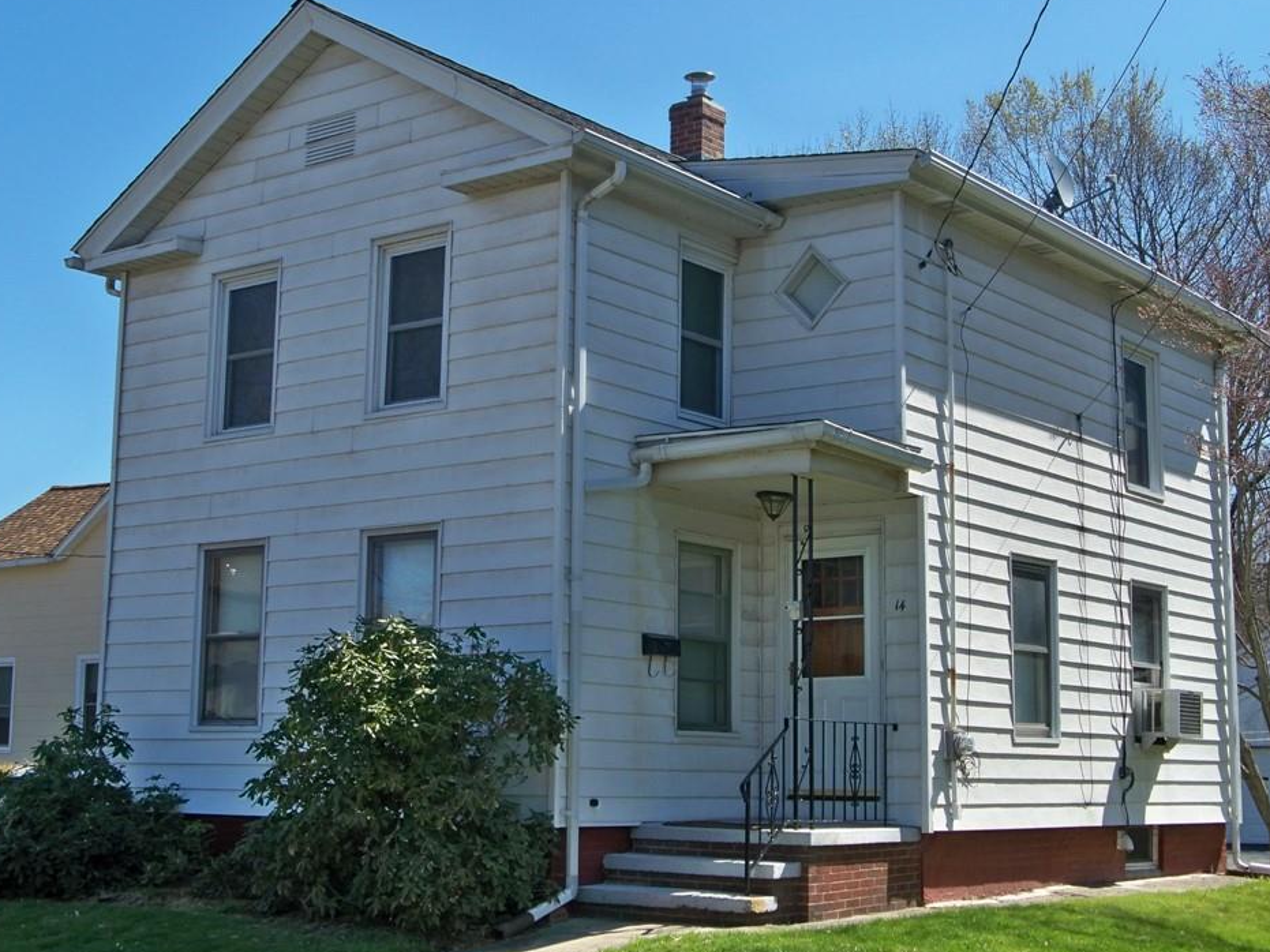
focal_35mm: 55
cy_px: 481
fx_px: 2018
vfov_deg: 26.6
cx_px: 637
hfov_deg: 34.9
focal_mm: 8.8
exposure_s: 1/400
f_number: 3.8
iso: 64
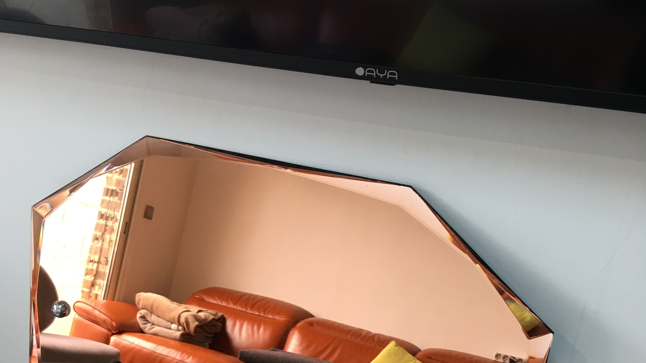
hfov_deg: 47.4
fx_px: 736
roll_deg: -1.2
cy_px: 343
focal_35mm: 43
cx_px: 319
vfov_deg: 26.5
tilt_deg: -32.5
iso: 100
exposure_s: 1/33
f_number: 2.2
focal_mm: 4.15
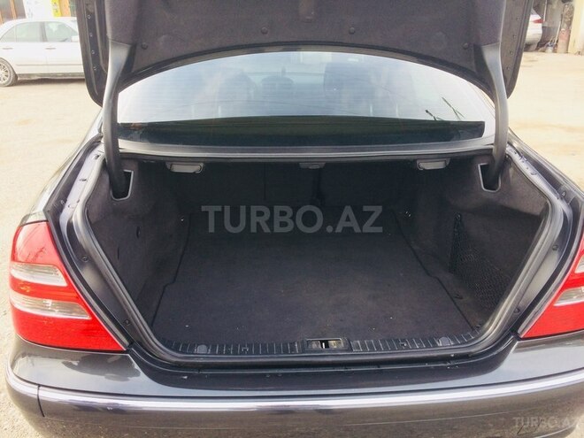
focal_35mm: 29
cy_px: 219
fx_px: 489
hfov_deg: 61.7
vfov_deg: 48.2
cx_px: 292
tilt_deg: -22.7
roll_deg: +0.6
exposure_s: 1/238
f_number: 2.2
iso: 32
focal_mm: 4.15
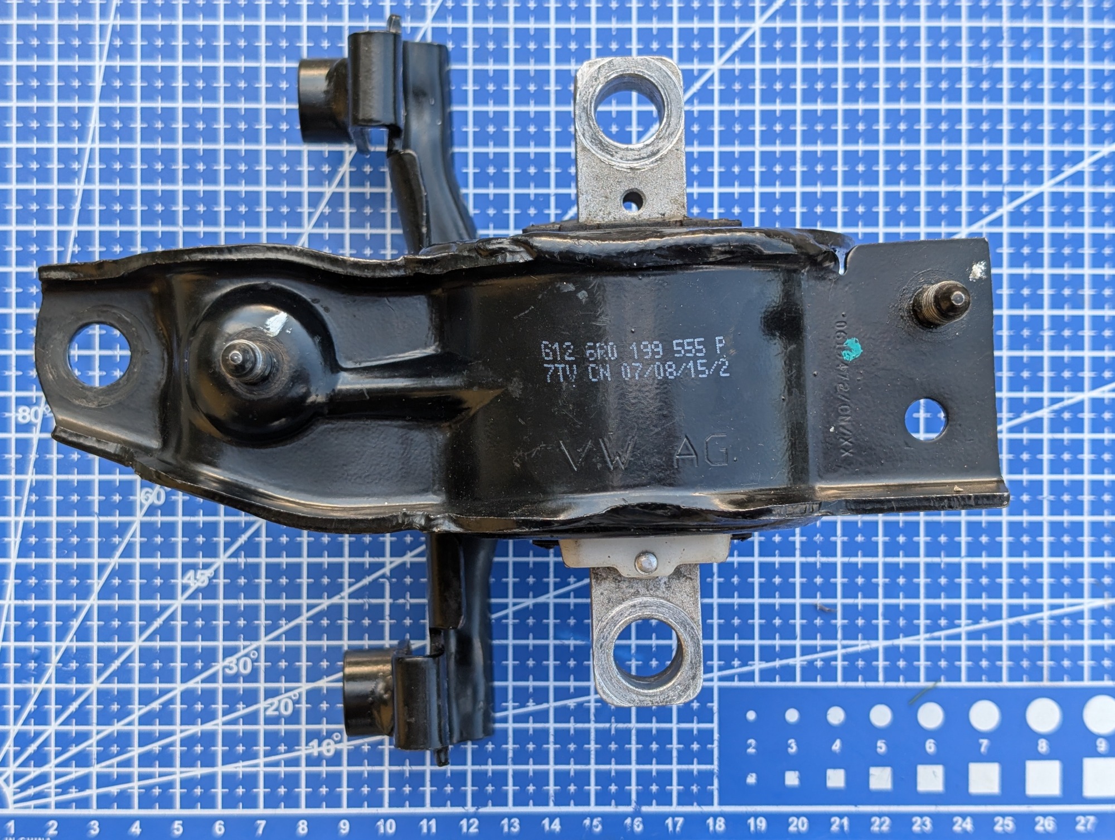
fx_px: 1581
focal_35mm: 49
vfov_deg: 29.7
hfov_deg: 38.9
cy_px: 420
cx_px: 558
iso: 43
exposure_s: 1/157
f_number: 1.68
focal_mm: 6.9
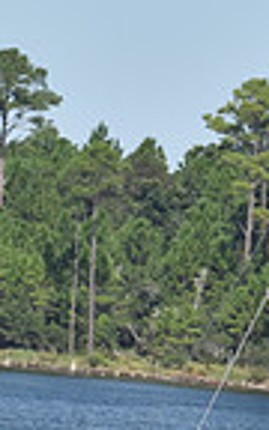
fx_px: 9056
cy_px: 663
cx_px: 127
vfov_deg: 2.7
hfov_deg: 1.7
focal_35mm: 772
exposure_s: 1/1000
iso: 400
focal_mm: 125
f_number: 9.5
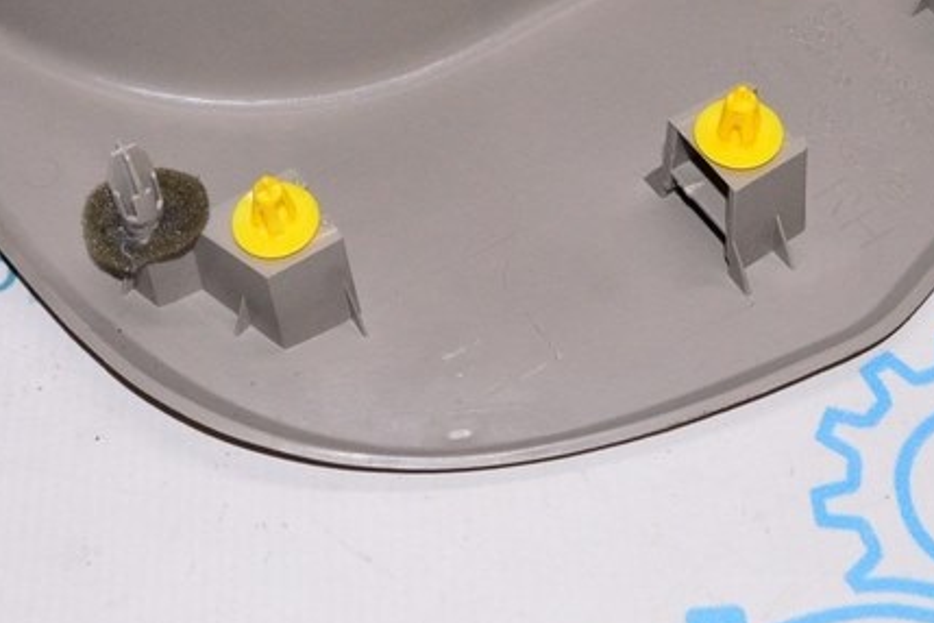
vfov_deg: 17.7
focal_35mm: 75
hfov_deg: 26.9
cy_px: 3
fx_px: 1951
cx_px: 372
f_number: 8
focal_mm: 21
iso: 1600
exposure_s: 1/200
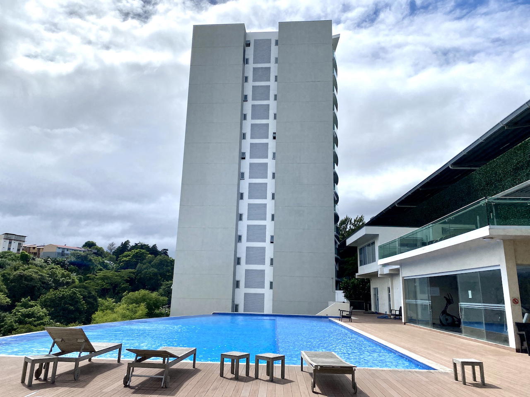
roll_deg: -2.9
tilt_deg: +14.0
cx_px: 265
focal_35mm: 26
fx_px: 398
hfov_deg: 67.3
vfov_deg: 53.1
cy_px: 198
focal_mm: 4.25
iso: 32
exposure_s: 1/6061
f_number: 1.8
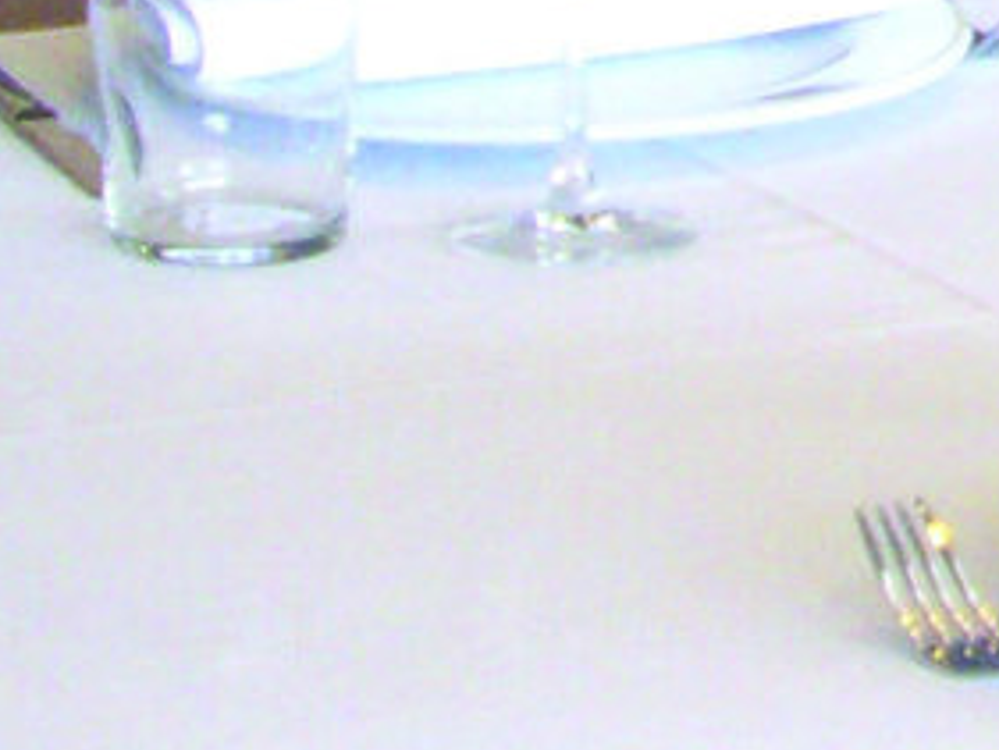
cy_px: -1155
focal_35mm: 277
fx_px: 7997
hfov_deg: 6.9
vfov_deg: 5.2
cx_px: 1874
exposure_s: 1/60
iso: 400
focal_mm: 7.9
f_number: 2.8
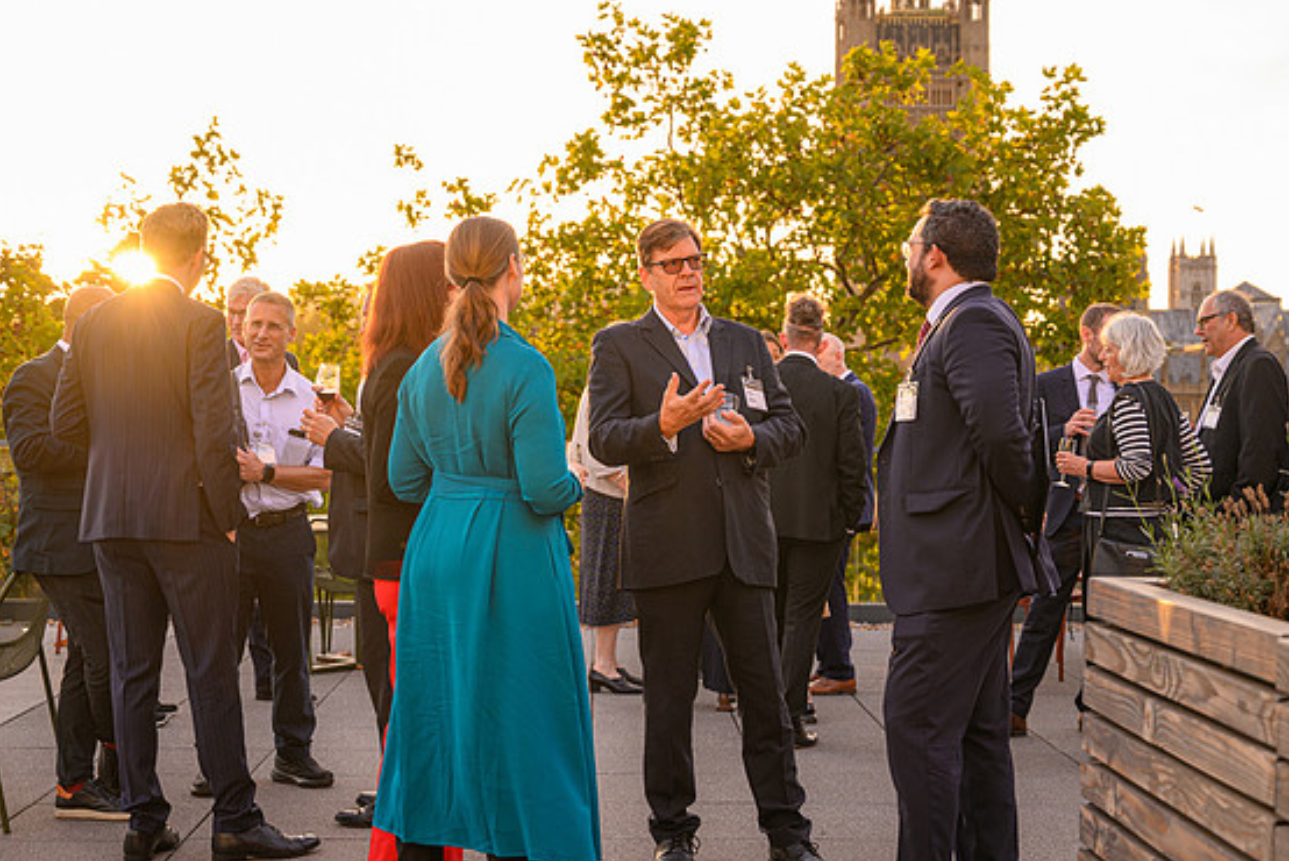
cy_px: 422
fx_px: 2042
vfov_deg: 23.8
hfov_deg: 35.0
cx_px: 672
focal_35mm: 57
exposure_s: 1/200
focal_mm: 54
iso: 400
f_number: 4
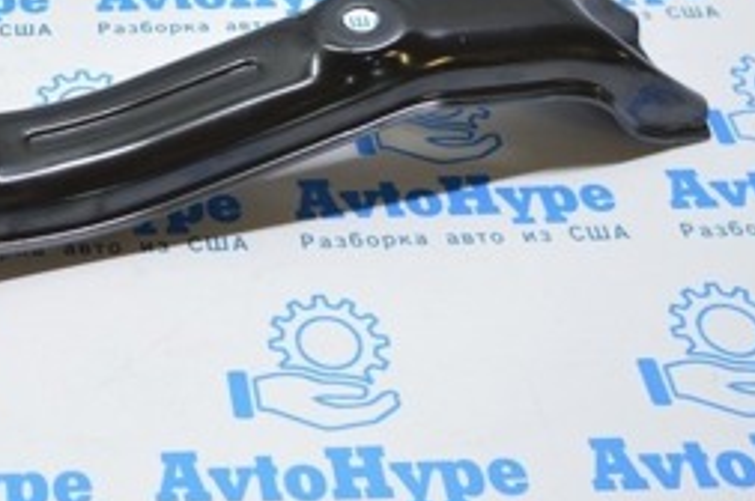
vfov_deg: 17.7
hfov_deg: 24.8
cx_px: -78
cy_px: 61
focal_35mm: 76
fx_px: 1592
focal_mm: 20
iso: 400
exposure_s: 1/50
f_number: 3.5
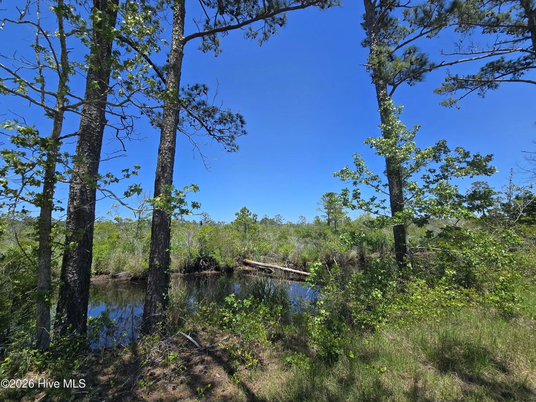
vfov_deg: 89.9
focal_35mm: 13
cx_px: 268
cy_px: 201
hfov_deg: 106.2
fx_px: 201
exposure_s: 1/1686
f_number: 2.2
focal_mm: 2.2
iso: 50
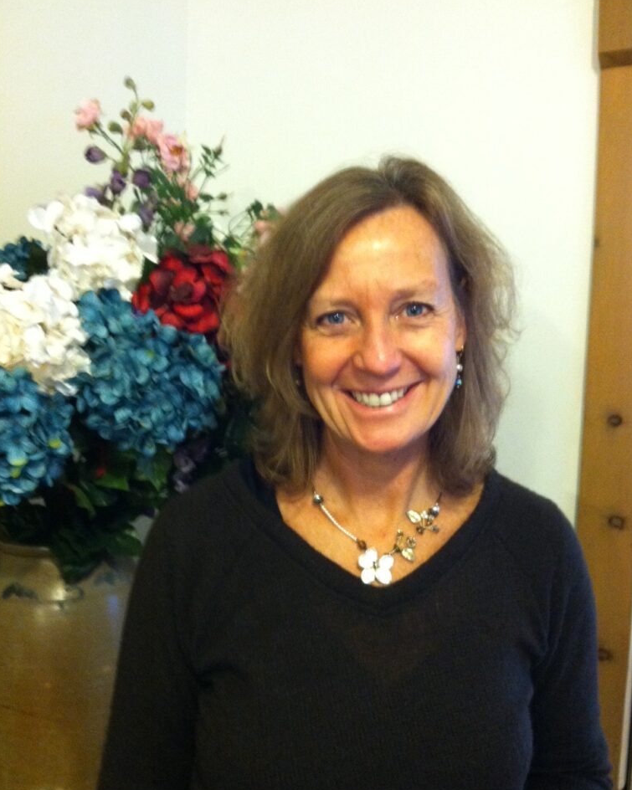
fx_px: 865
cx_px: 317
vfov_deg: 49.1
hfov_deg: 40.1
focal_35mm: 37
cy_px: 398
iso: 400
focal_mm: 3.85
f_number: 2.8
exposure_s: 1/15
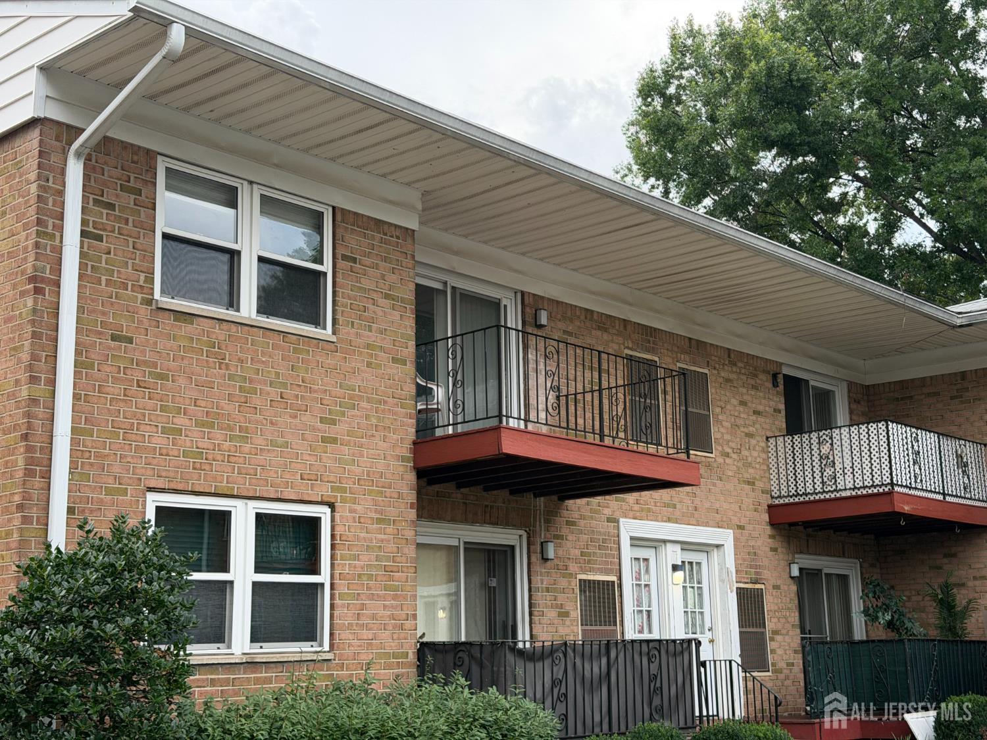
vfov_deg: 30.3
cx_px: 494
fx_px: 1369
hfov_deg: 39.7
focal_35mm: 48
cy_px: 370
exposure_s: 1/1264
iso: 100
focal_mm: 6.76
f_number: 1.78
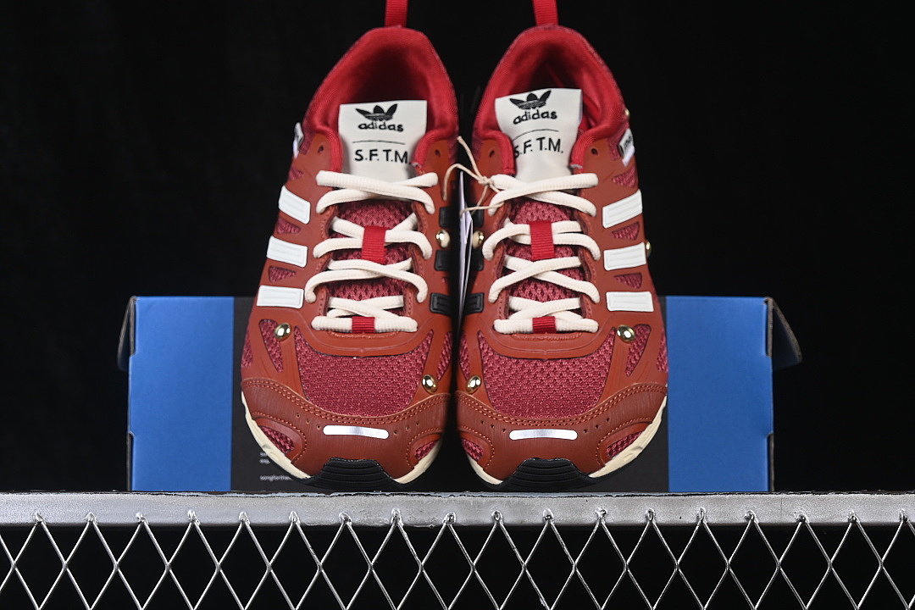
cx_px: 458
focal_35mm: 75
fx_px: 1906
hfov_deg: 27.0
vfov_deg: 18.2
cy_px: 305
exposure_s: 1/80
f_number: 8
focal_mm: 50
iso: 160
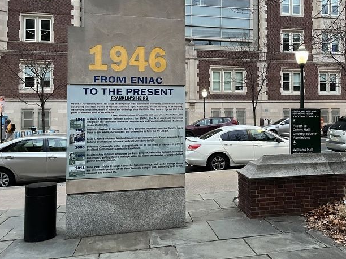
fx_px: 340
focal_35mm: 34
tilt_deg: +2.8
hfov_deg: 53.3
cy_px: 101
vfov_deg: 41.6
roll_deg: +0.7
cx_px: 219
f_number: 1.6
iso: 400
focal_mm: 5.1
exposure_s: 1/60
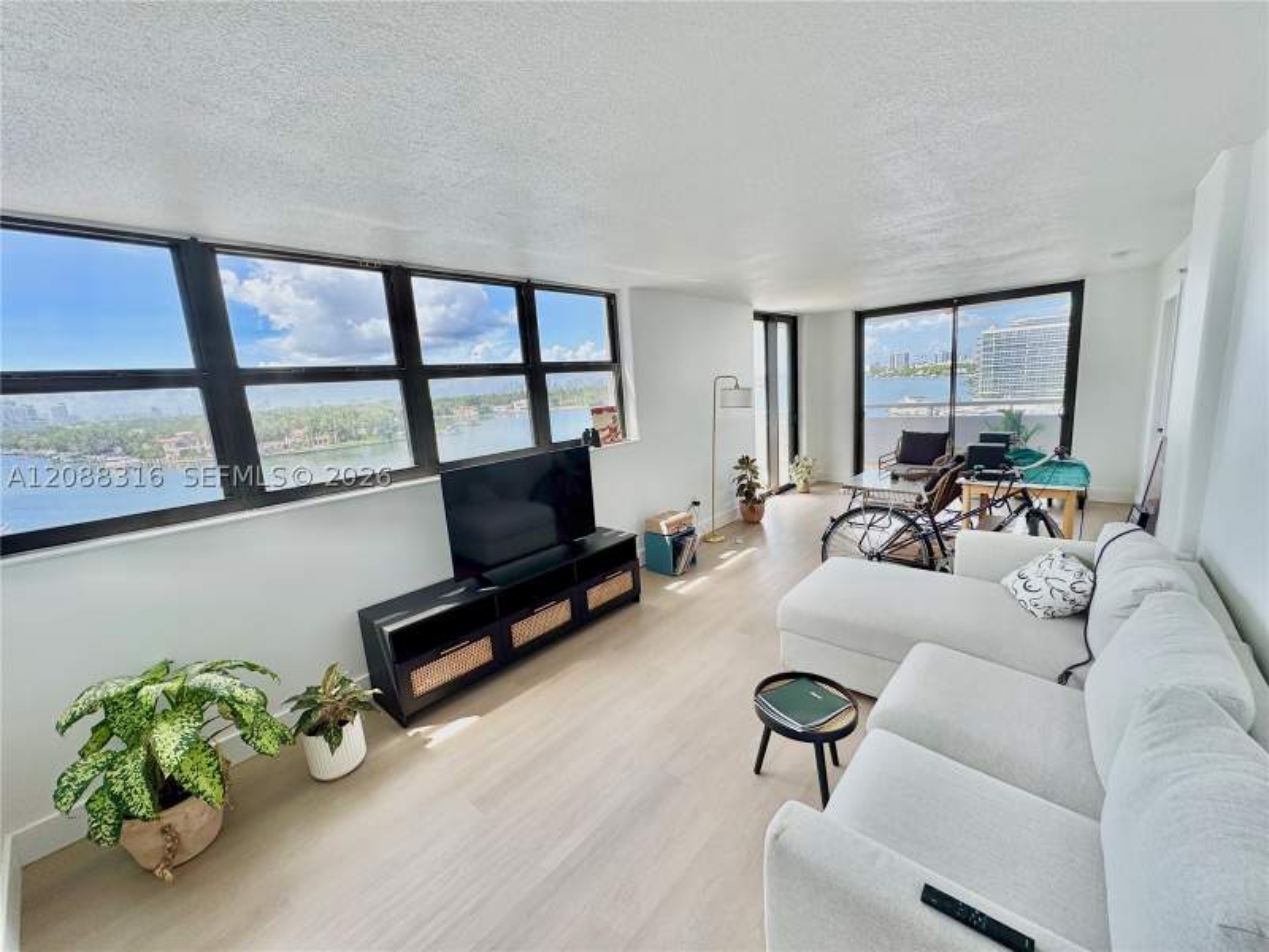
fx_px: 513
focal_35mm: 14
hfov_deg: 102.1
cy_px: 476
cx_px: 634
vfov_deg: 85.7
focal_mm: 2.22
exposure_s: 1/151
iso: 40
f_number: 2.2
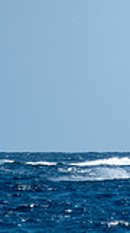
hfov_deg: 0.5
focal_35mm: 2214
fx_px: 13632
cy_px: 35
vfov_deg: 1.0
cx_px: 299
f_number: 4
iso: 200
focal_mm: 300
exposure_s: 1/3200
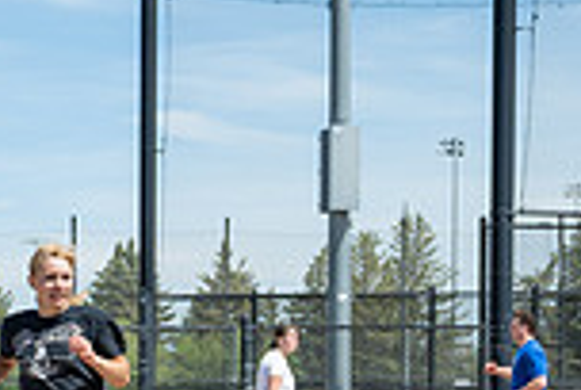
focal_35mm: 165
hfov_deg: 12.4
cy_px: 474
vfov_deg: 8.3
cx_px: 334
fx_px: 2668
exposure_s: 1/1600
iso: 100
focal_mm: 25.5
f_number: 4
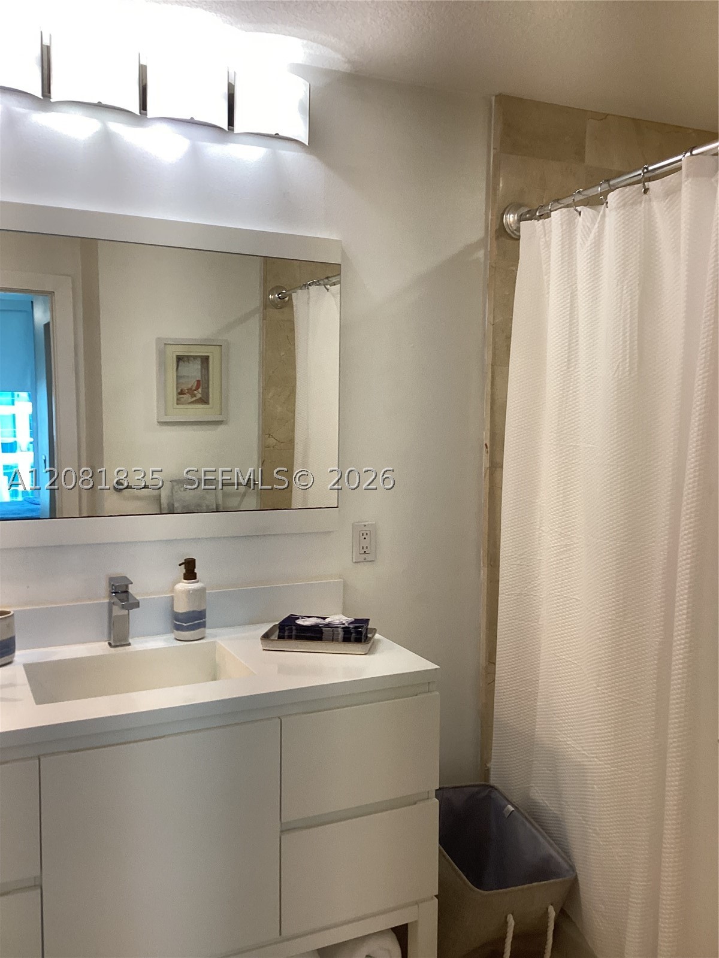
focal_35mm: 31
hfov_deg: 45.4
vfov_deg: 58.4
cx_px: 360
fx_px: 859
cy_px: 479
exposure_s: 1/50
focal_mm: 3.3
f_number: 2.4
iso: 80
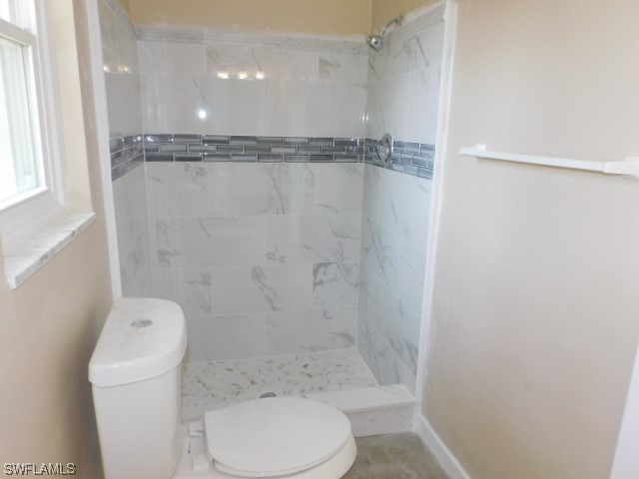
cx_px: 320
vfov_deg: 56.8
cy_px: 240
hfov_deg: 71.6
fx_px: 443
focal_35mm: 24
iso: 125
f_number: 3.3
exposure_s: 1/30
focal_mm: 4.3
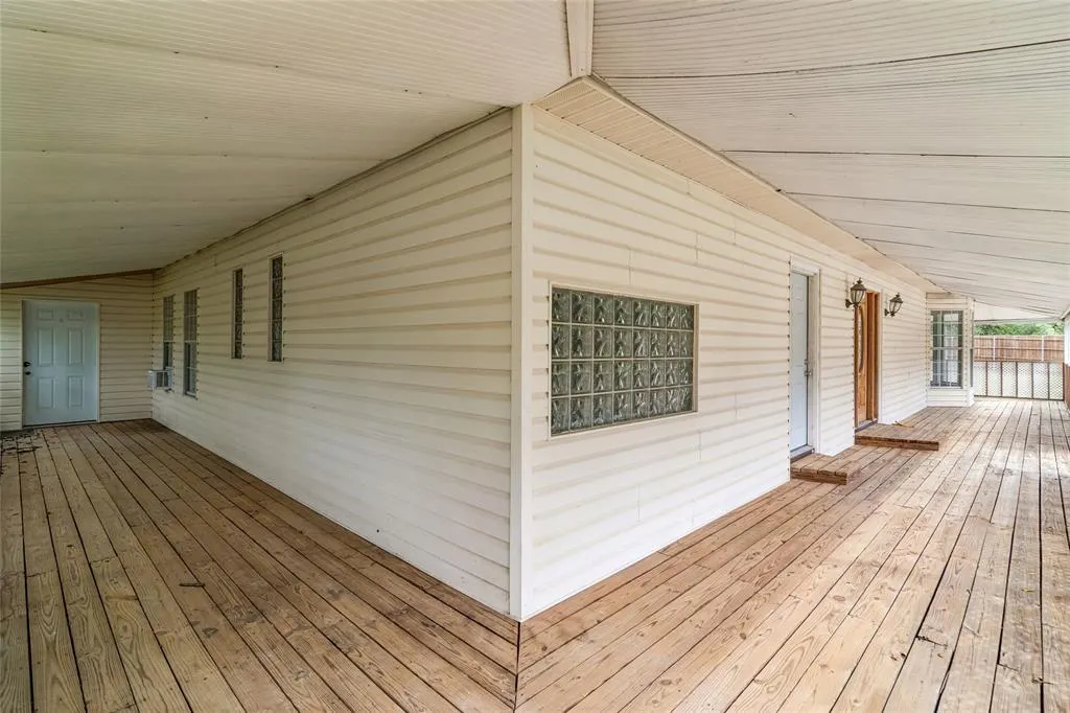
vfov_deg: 72.0
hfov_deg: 95.0
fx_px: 490
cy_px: 356
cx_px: 535
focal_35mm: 16
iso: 250
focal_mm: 11
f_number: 9
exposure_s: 1/50
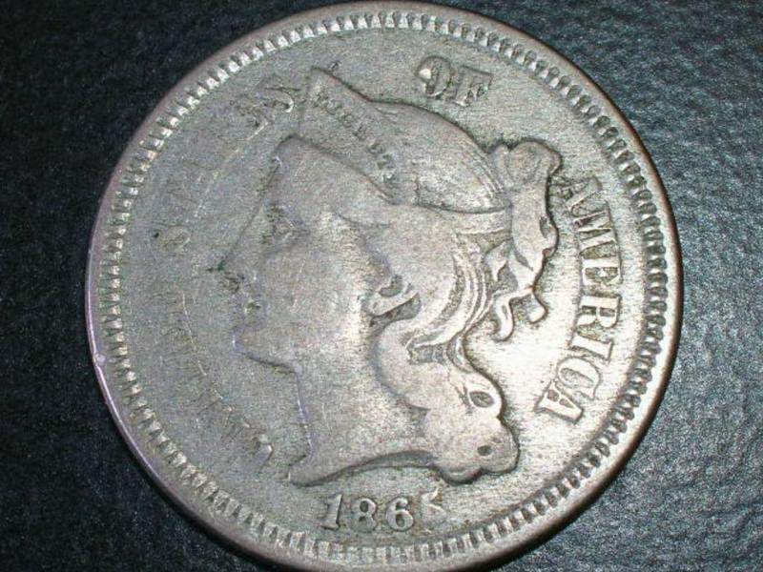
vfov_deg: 25.2
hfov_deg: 33.2
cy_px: 286
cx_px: 382
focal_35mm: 58
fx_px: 1278
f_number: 5.9
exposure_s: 1/60.1
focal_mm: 9.7
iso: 50
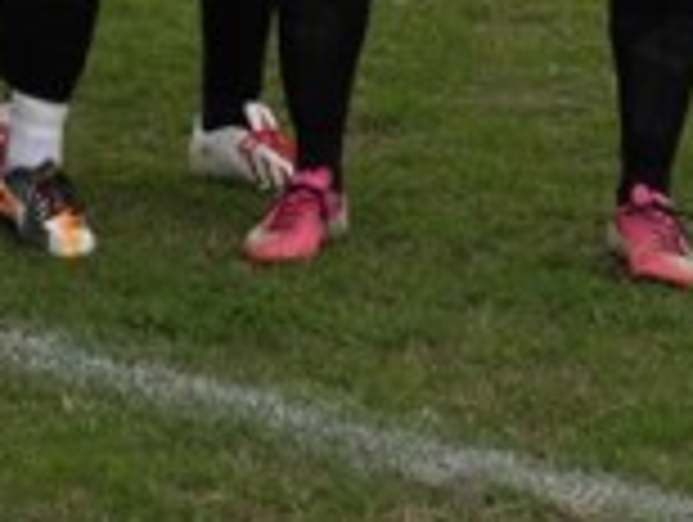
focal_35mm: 235
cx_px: -634
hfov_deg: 8.1
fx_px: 4712
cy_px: -538
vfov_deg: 6.2
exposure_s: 1/80
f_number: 4.6
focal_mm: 10
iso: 50
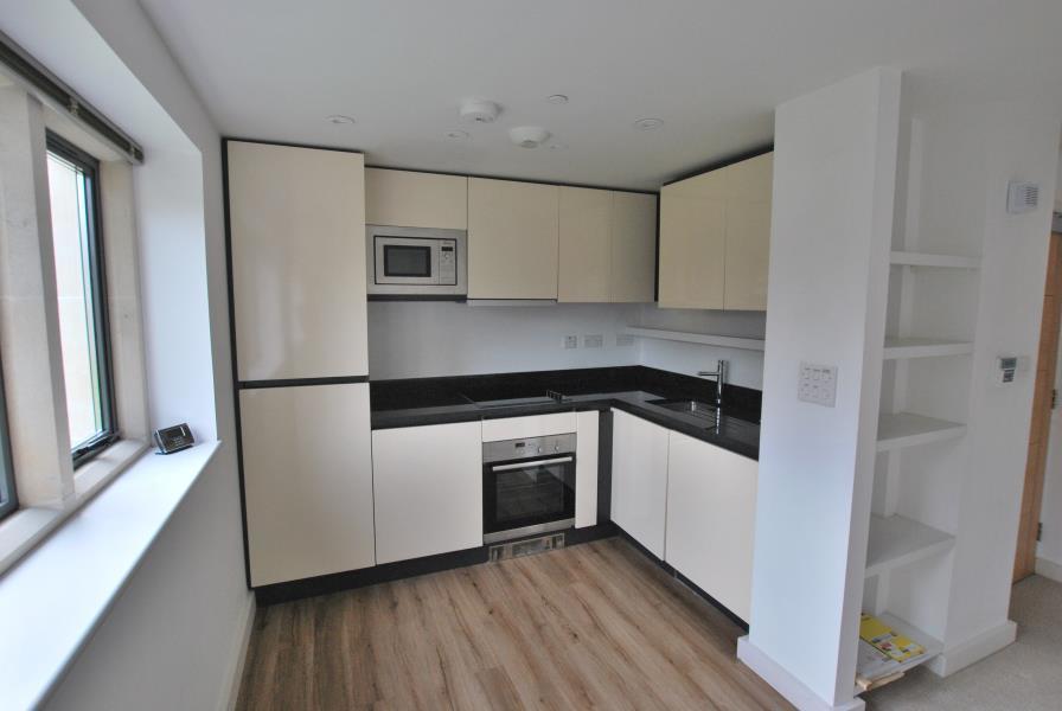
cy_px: 356
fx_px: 487
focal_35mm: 16
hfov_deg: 94.9
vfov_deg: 72.2
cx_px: 531
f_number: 5.6
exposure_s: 1/60
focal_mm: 11
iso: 400
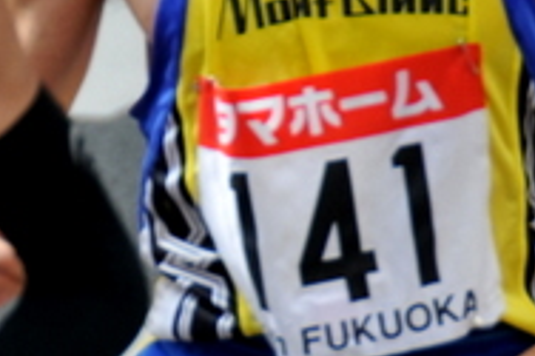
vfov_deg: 1.1
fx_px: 18990
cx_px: -108
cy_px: -179
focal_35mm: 1279
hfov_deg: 1.6
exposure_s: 1/250
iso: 320
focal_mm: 200
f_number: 7.1
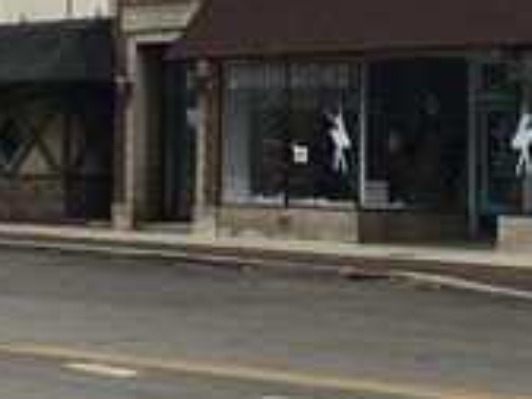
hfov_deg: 14.8
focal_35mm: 133
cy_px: -25
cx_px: 390
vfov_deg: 11.0
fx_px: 2044
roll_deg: -0.9
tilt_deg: +8.5
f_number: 1.8
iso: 20
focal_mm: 3.99
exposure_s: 1/720
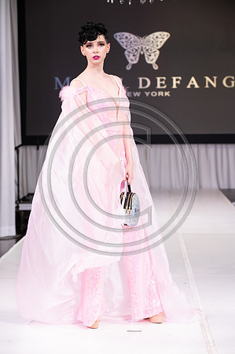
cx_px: 118
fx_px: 932
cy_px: 177
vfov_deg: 21.5
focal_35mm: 95
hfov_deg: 14.4
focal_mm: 95
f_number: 5.6
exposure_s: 1/400
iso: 2000
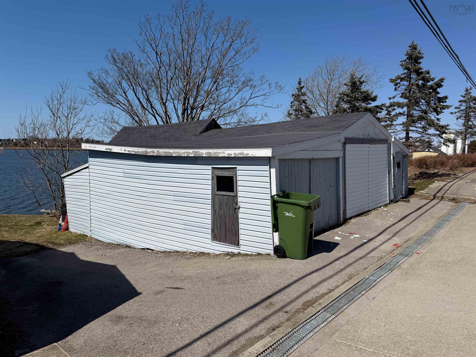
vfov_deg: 56.8
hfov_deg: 71.6
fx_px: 330
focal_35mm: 24
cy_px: 178
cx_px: 238
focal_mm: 6.76
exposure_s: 1/10309
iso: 80
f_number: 1.78
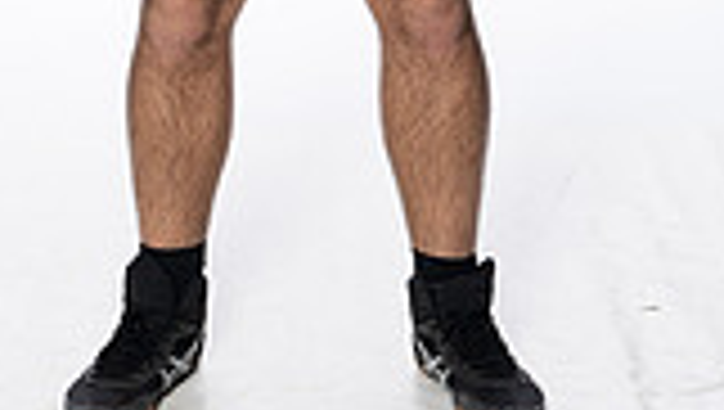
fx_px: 2864
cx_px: 310
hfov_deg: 14.4
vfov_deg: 7.7
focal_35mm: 149
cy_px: -505
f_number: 8
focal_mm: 51
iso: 800
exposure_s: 1/250
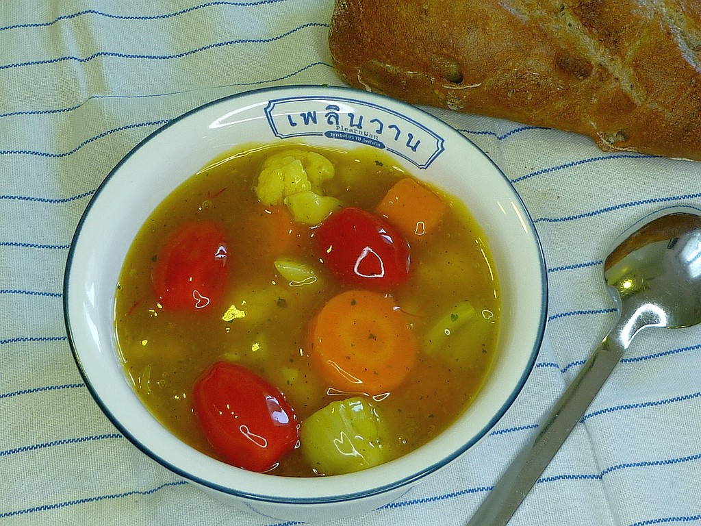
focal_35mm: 74
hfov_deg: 26.3
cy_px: 263
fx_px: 1499
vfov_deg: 19.9
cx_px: 350
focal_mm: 6.9
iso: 80
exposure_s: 1/40
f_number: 3
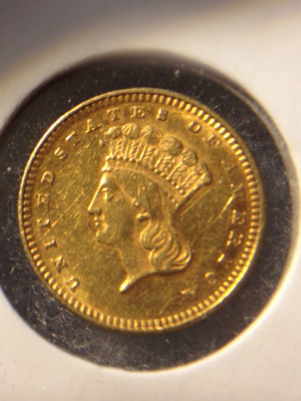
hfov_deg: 40.7
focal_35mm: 35
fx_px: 406
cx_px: 150
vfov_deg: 52.6
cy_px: 200
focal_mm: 4.28
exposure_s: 1/24
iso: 64
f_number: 2.4
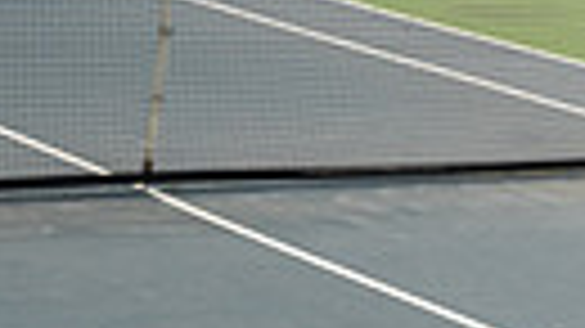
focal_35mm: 141
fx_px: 2186
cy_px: 966
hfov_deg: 15.1
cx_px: 54
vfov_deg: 7.6
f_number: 8
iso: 100
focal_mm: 39
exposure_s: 1/250
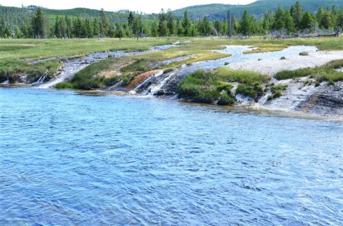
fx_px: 485
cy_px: 113
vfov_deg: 26.3
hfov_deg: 39.0
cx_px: 172
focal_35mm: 51
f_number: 11
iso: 200
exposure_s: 1/100
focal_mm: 34
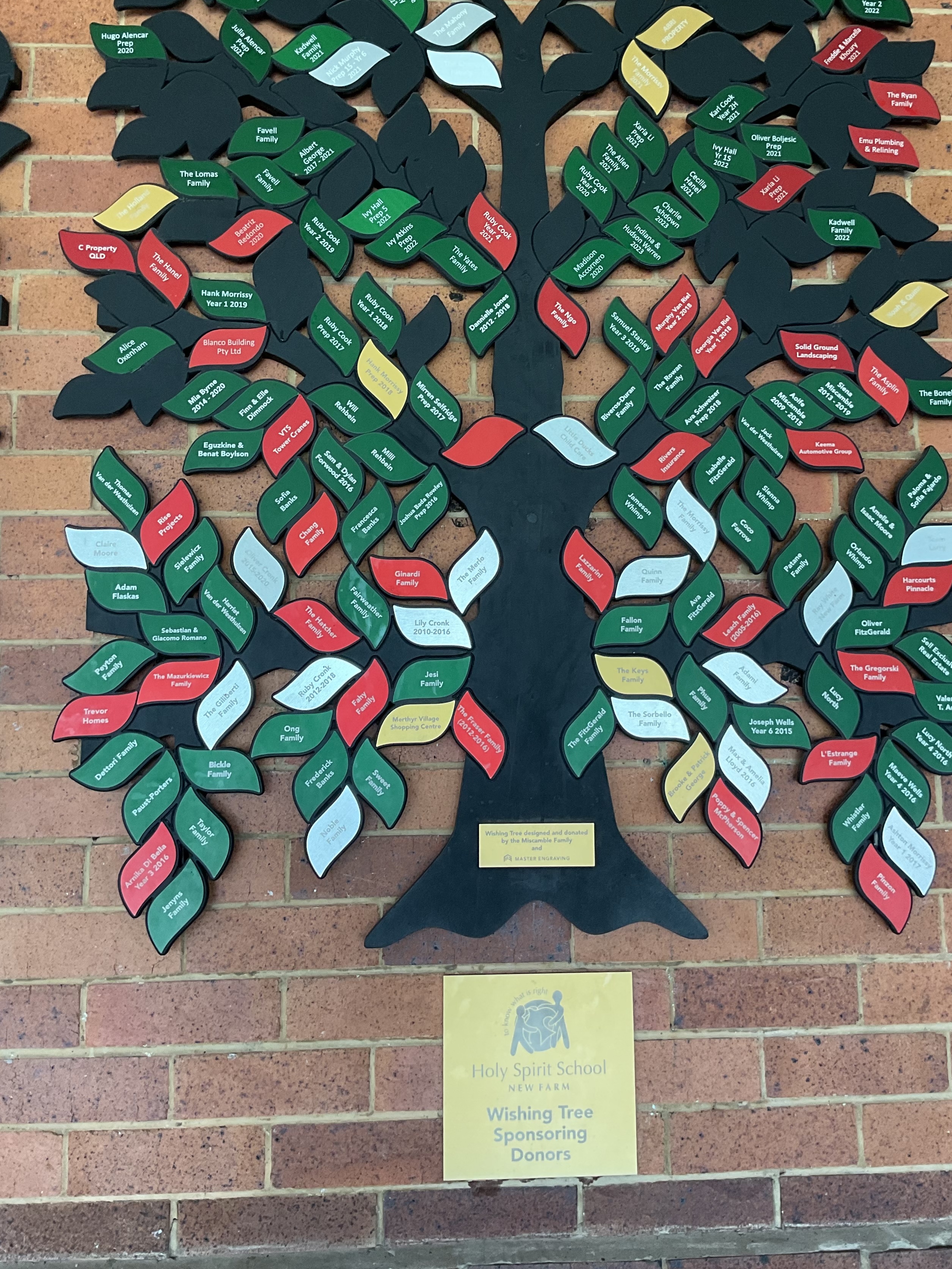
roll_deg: +1.3
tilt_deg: +9.0
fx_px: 1283
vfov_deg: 52.4
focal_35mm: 35
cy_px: 540
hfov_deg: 40.7
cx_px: 513
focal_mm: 3
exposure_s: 1/60
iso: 64
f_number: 1.8
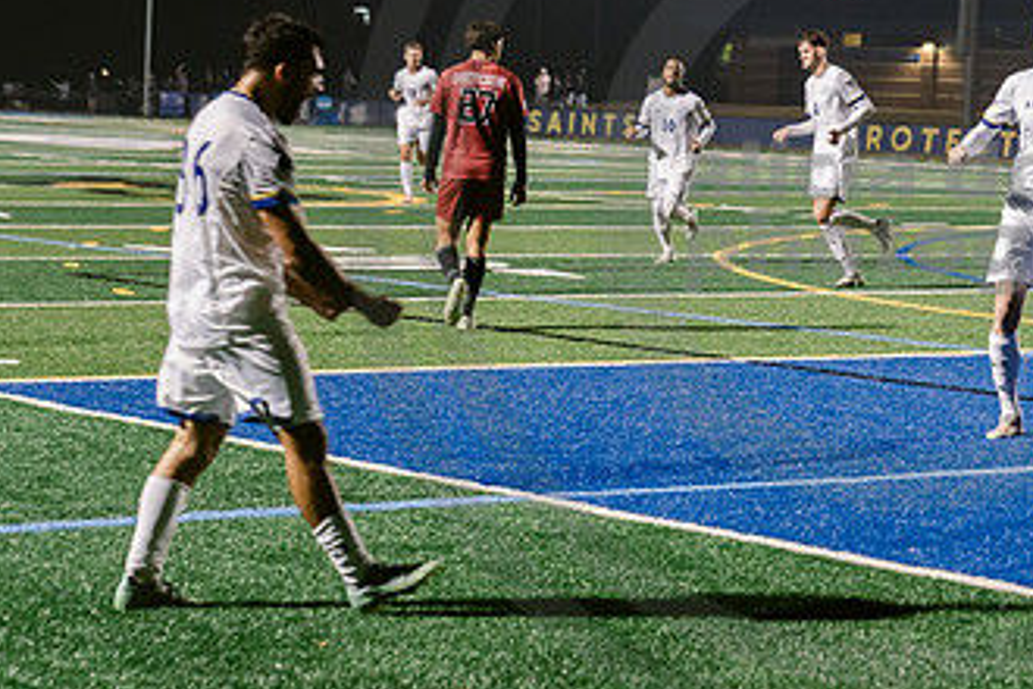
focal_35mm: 123
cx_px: 902
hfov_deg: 16.5
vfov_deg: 11.1
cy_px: 205
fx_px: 3529
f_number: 4
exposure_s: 1/160
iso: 2500
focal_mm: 70
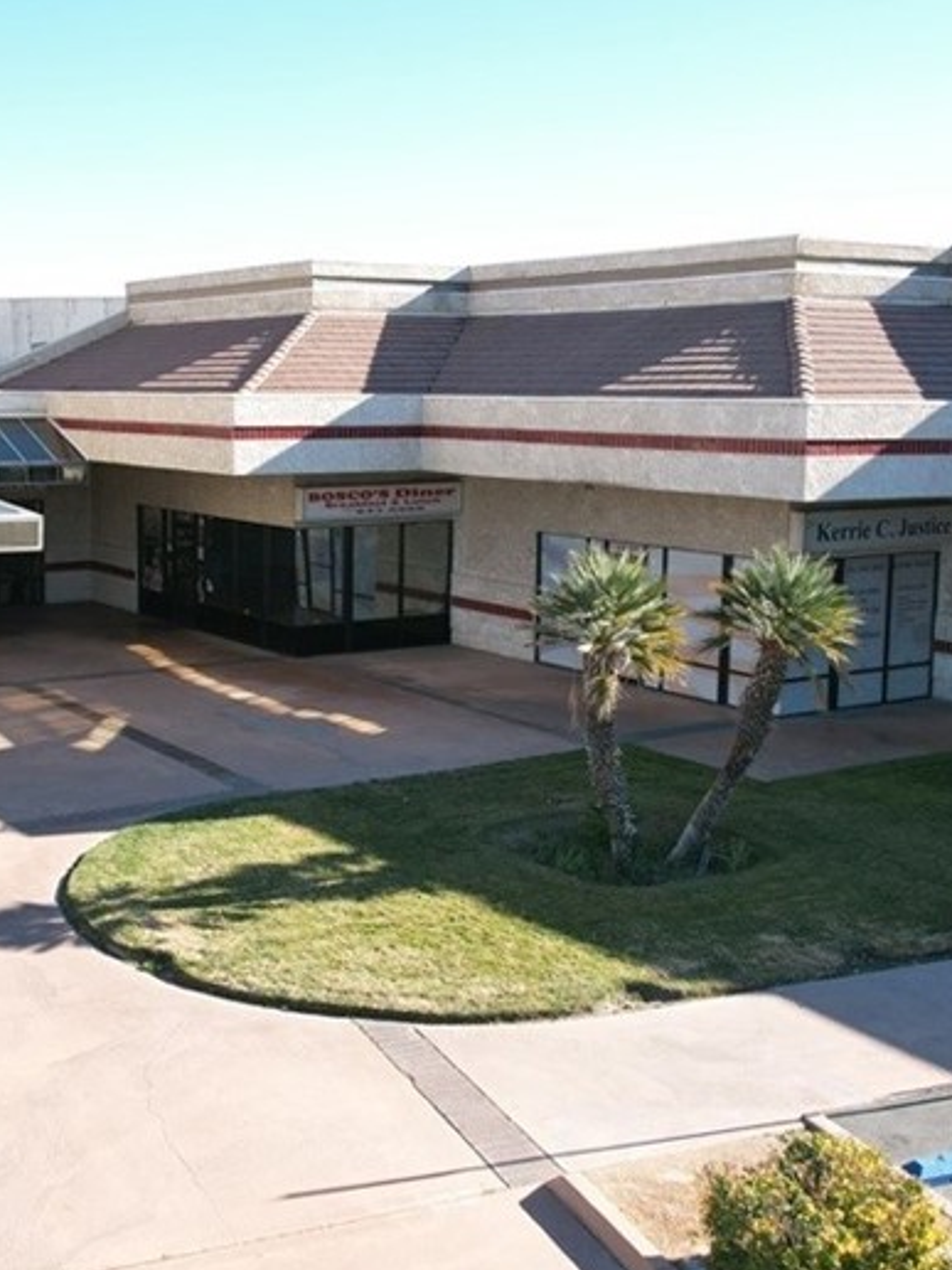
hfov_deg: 33.8
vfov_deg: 44.8
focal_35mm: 42
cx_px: 263
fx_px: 1540
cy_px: 582
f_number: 2.8
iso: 100
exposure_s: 1/160
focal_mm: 8.38
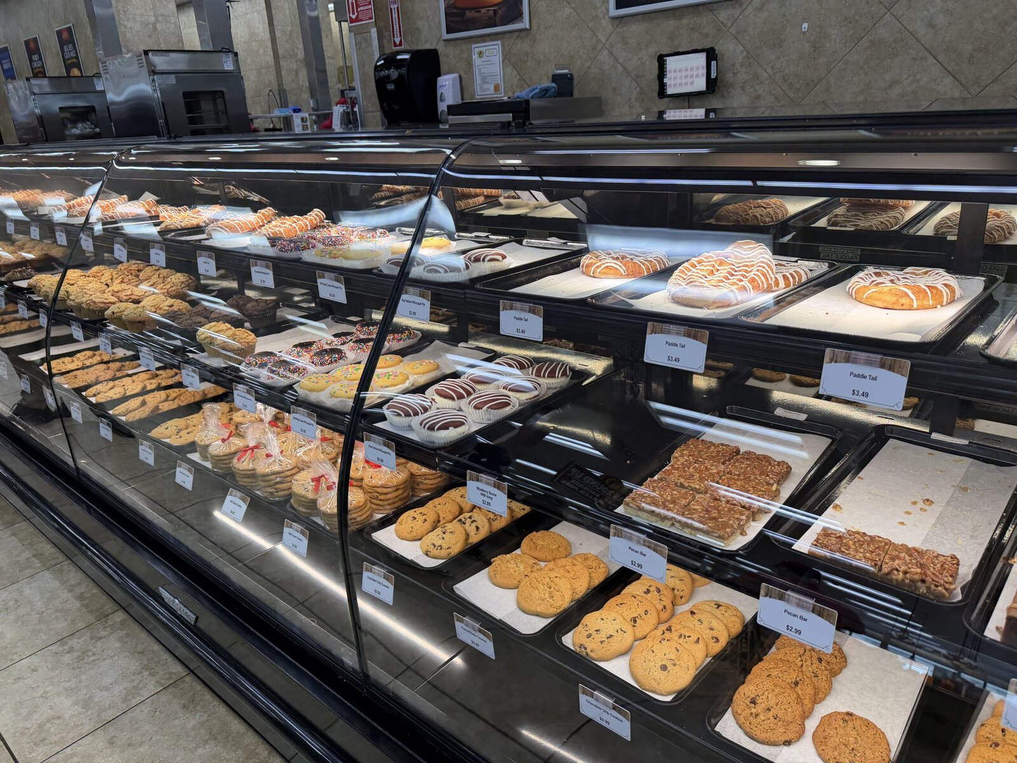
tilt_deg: -17.4
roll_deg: +4.1
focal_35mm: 24
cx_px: 508
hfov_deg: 71.6
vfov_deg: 56.8
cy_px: 382
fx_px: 705
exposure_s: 1/162
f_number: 1.78
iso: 100
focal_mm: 6.76
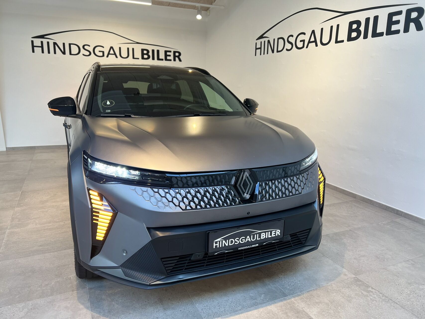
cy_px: 160
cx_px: 212
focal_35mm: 26
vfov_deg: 53.1
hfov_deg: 67.3
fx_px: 319
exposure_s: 1/98
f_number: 1.5
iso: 64
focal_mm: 5.7
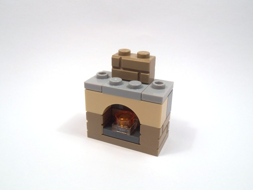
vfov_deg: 38.7
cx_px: 126
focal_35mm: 37
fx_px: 270
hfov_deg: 50.1
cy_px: 95
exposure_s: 1/100
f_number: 3.9
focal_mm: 6.61
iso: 80
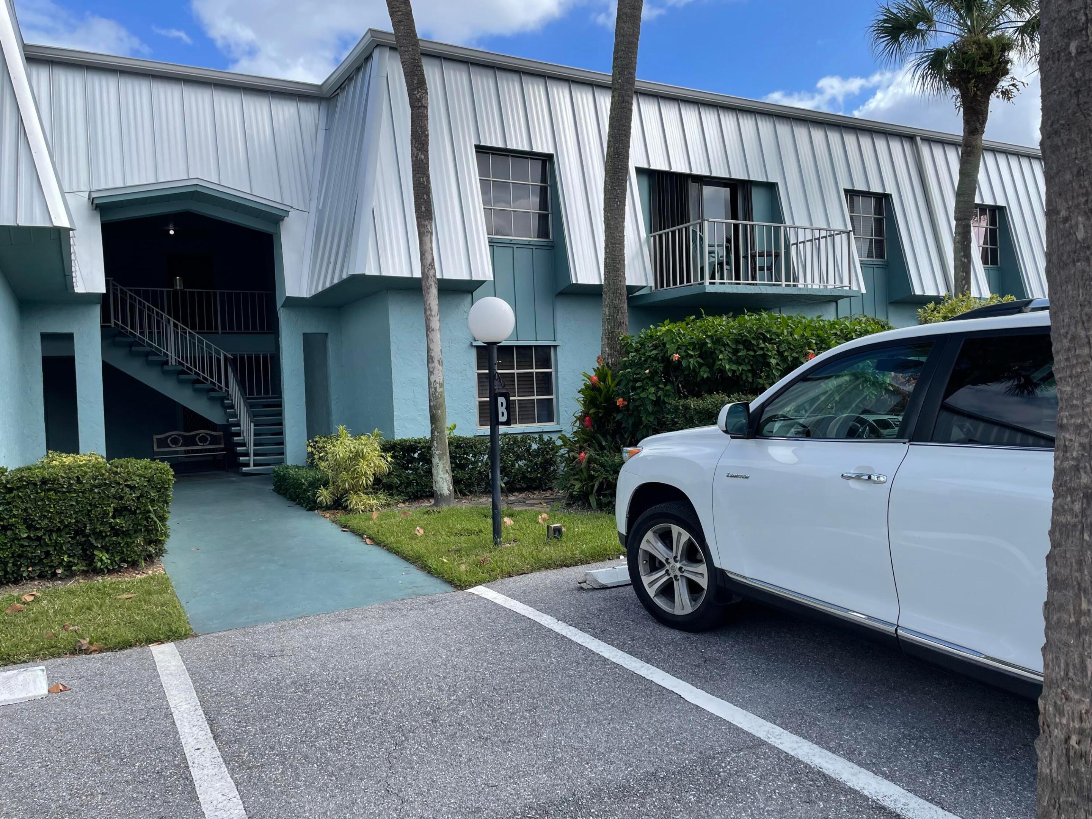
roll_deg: +2.5
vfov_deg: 53.1
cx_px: 546
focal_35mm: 26
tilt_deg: -0.2
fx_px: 820
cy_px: 410
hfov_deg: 67.3
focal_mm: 4.2
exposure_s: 1/1916
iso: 32
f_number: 1.6
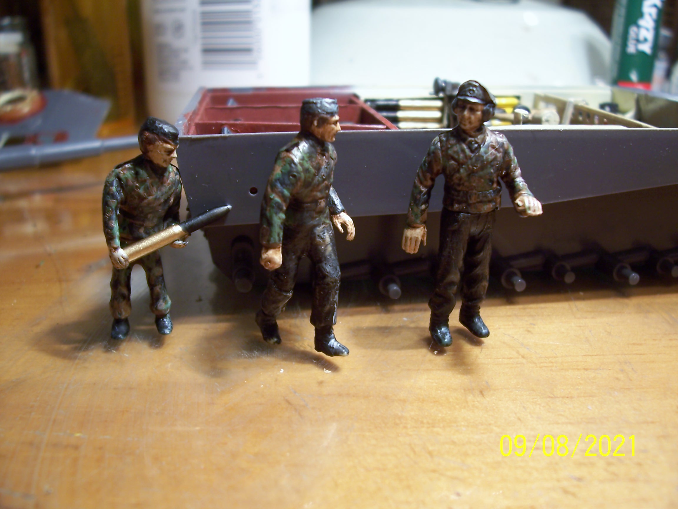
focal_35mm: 34
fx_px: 666
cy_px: 254
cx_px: 339
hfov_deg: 54.0
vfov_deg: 41.8
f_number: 2.7
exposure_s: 1/20
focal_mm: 5.6
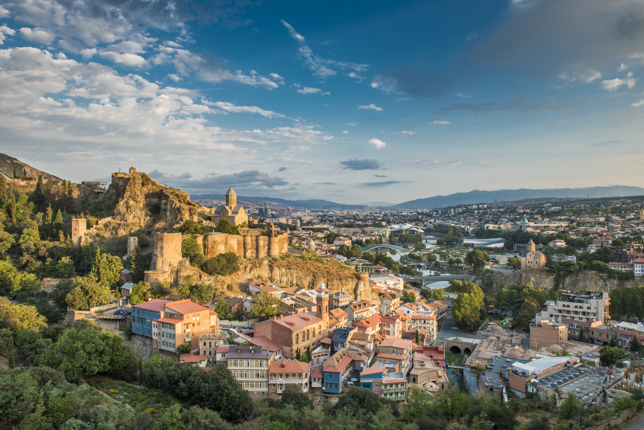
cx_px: 322
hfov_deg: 73.7
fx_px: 429
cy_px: 215
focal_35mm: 24
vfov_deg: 53.2
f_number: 11
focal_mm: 24
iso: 100
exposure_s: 1/30
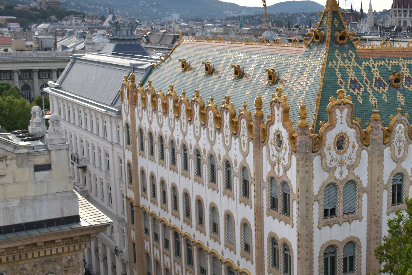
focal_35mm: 58
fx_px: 664
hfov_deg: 32.4
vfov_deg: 23.4
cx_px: 389
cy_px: 147
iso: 400
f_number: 5.6
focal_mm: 20
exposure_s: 1/1250
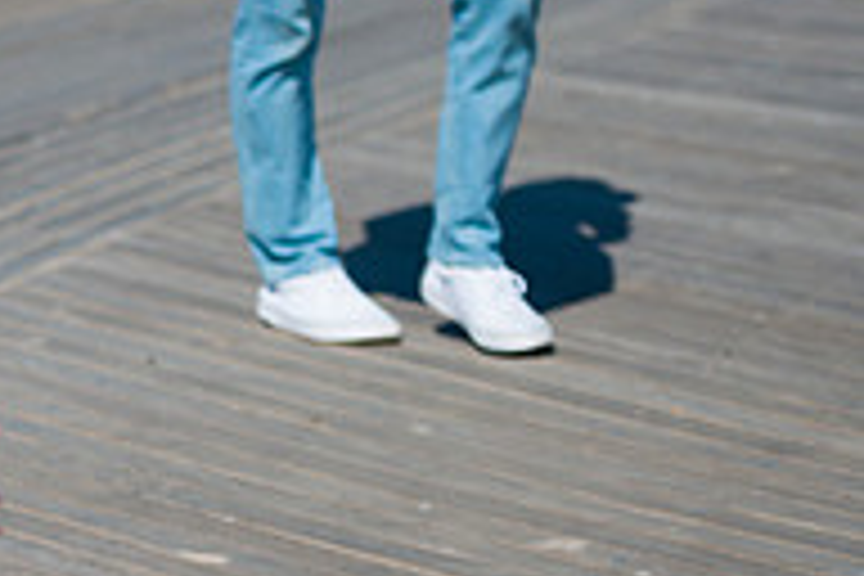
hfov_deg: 7.3
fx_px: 6671
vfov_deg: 4.9
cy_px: 153
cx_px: -436
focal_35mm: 278
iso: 200
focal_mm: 92
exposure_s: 1/6400
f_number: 3.2
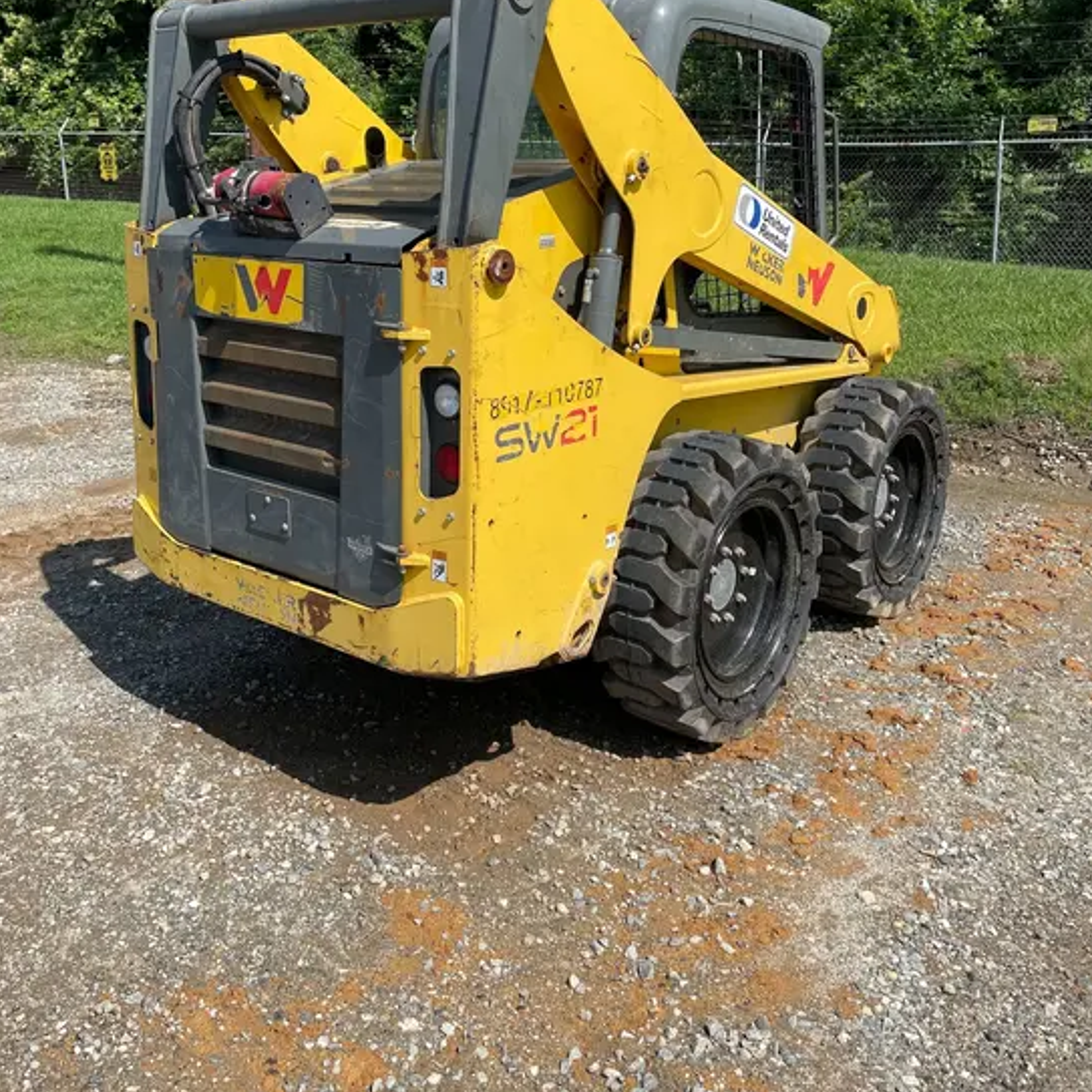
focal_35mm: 31
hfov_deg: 52.5
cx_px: 549
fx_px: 1106
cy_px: 411
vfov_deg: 52.0
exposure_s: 1/3509
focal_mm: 4.2
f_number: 1.6
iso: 32
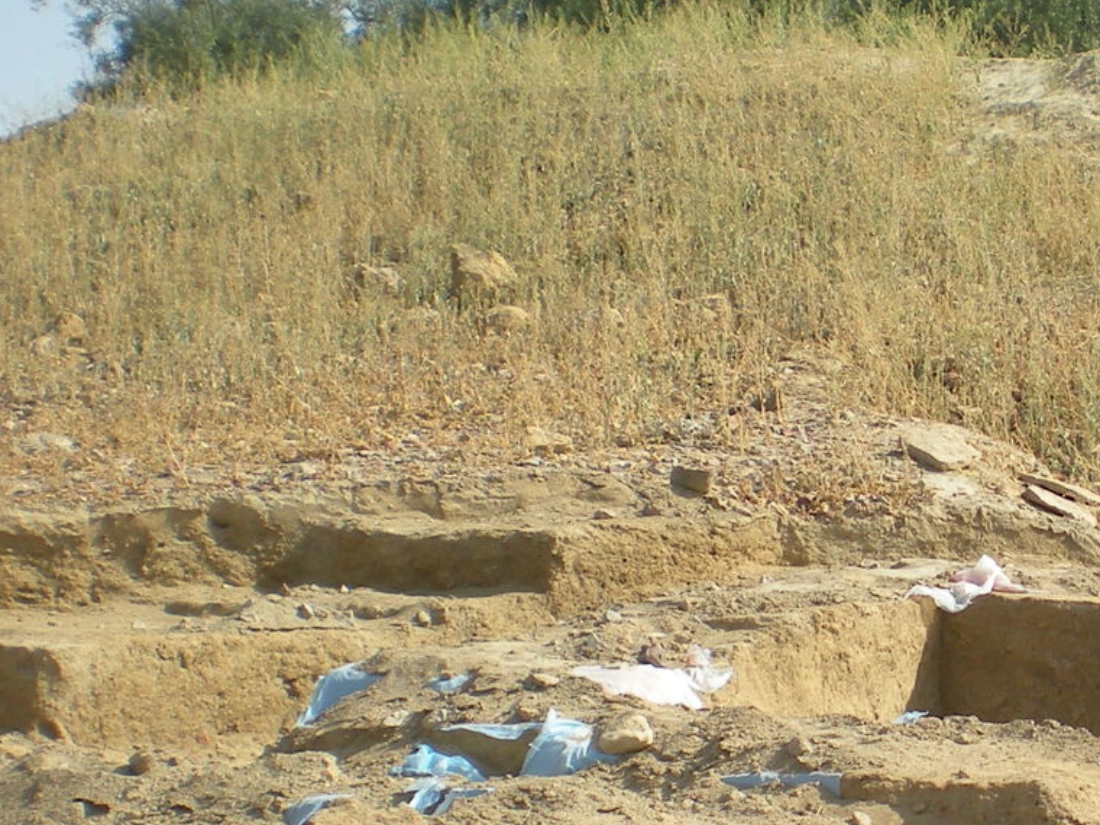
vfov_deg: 15.3
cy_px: 686
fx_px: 3051
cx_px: 1055
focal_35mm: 96
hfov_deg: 19.9
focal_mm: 6.3
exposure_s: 1/384
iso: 64
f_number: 4.6
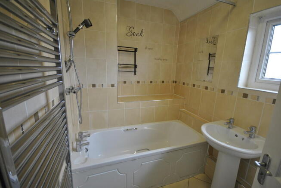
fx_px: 117
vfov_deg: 77.5
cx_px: 140
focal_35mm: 15
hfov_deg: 100.3
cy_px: 94
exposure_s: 1/10
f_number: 4
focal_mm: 10
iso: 400
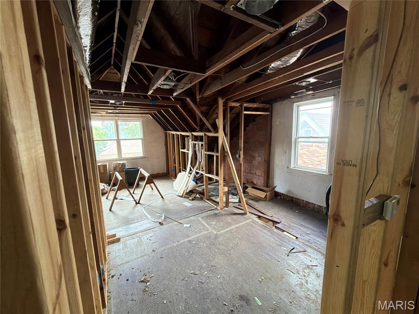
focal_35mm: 14
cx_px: 210
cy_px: 157
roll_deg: +2.4
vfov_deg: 85.7
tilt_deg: -8.8
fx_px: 169
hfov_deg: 102.1
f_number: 2.2
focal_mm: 2.22
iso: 320
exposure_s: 1/82
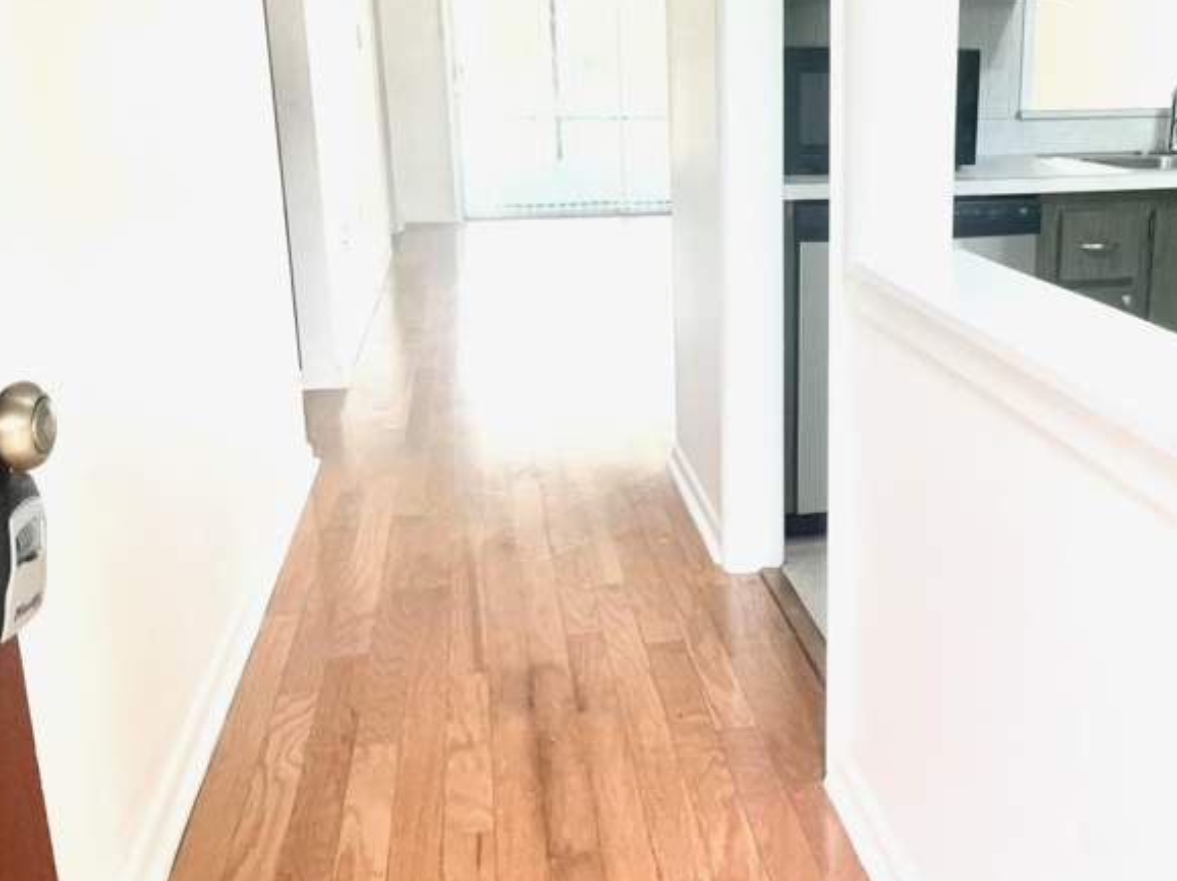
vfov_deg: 39.5
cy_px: 374
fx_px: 1224
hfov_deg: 50.3
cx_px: 796
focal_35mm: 36
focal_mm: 4.2
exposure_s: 1/120
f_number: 1.6
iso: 80
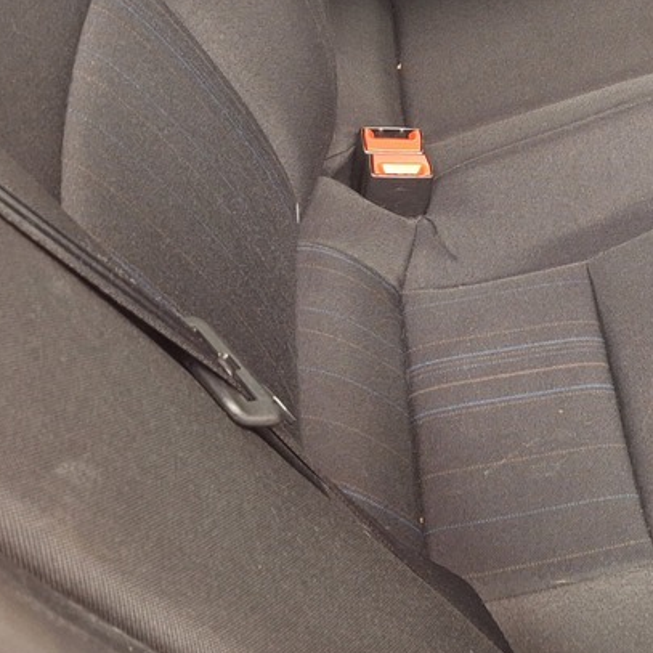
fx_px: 1537
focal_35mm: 72
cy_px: 77
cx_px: 656
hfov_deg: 23.0
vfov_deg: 23.4
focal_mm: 5.54
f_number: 1.8
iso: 500
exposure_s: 1/20
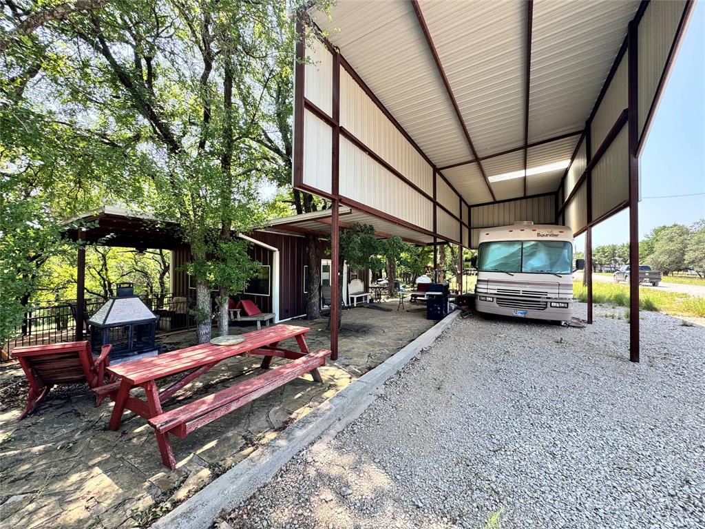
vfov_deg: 85.7
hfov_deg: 102.1
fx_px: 285
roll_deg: -1.2
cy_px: 264
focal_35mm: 14
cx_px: 352
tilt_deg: -0.1
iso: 40
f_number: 2.2
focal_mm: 2.22
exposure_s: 1/192
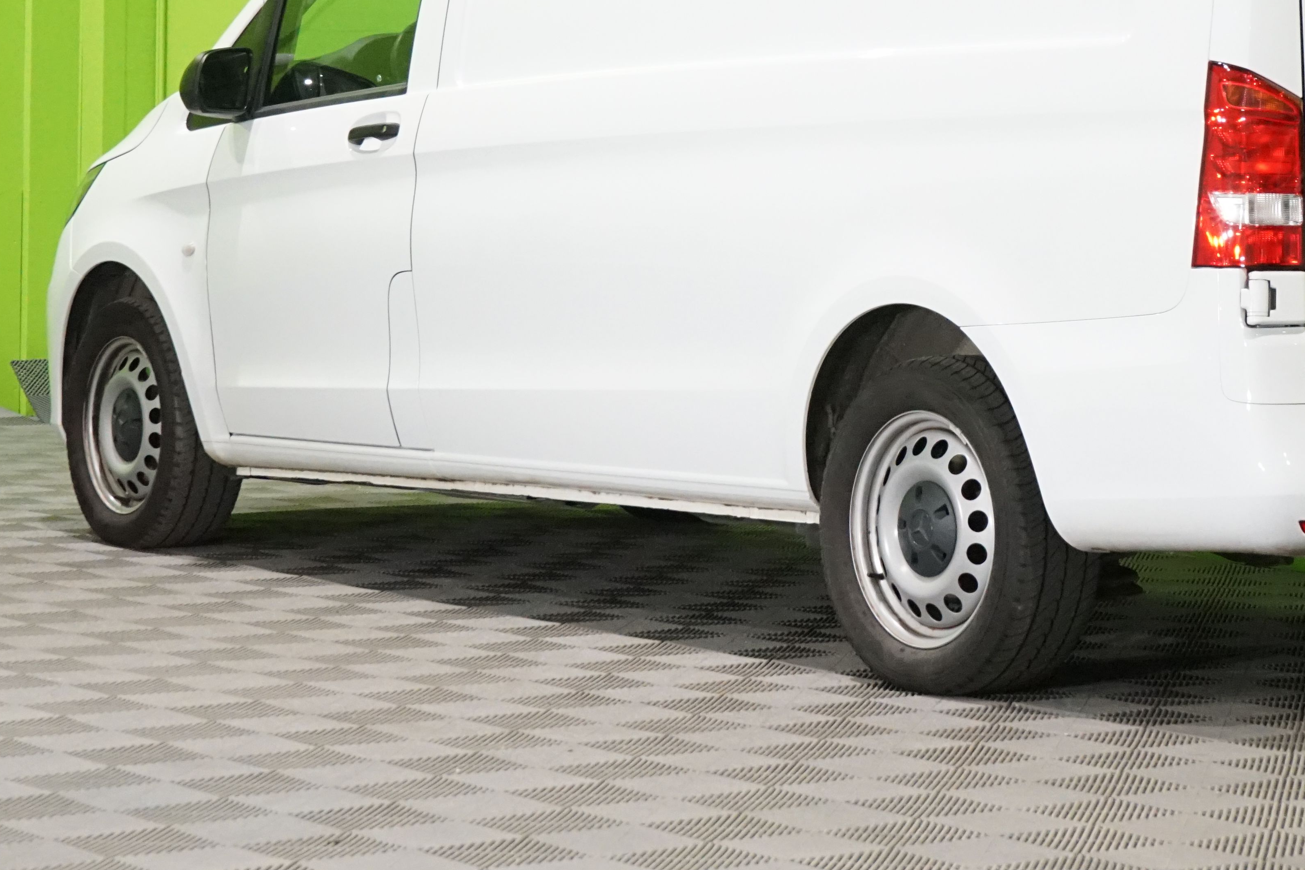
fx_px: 3879
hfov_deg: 19.0
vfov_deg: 12.7
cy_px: 177
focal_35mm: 107
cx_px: 978
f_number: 10
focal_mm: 57
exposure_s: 1/80
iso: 6400
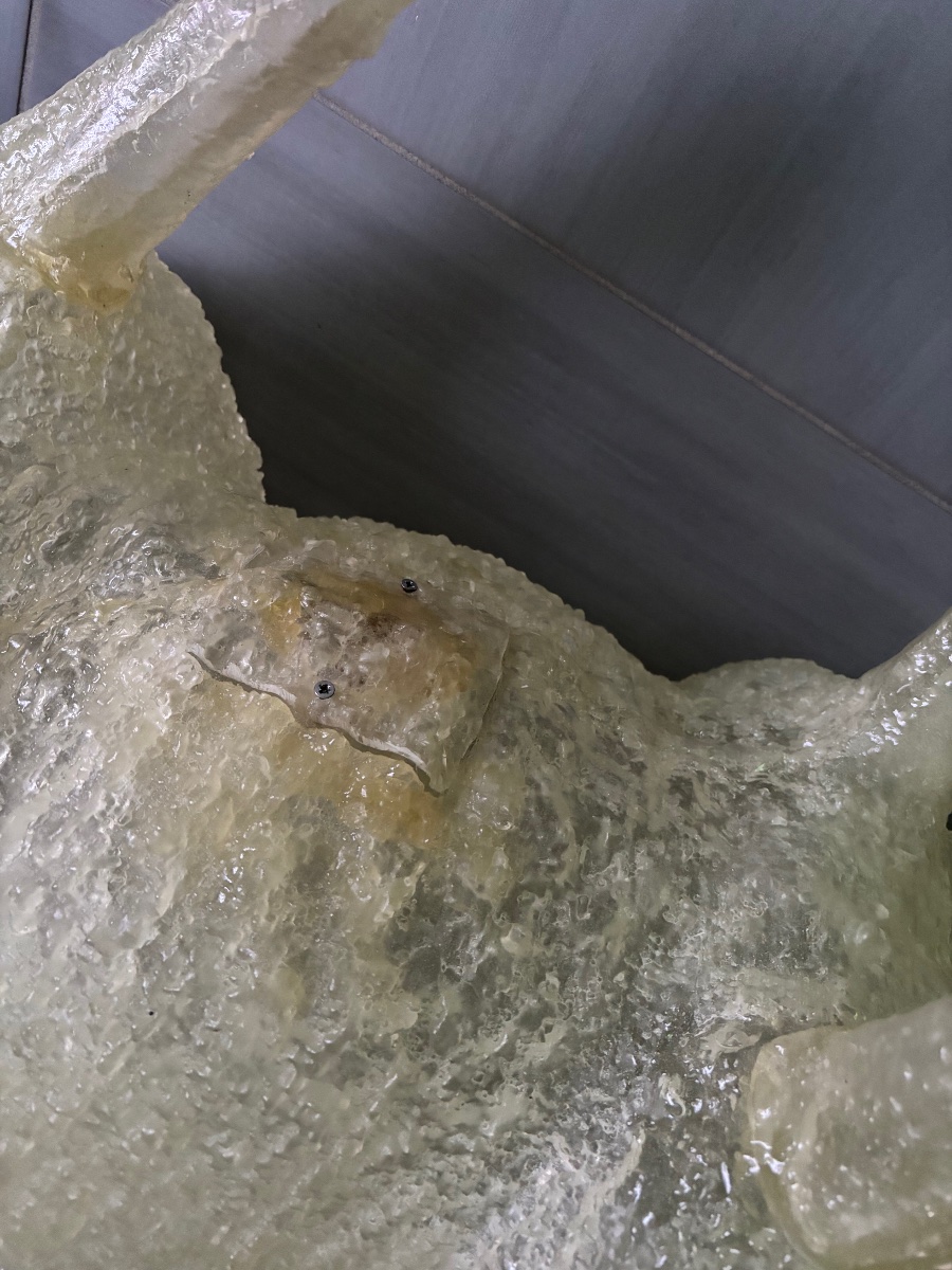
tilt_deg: -47.9
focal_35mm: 26
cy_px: 635
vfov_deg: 67.3
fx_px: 953
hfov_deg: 53.1
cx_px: 476
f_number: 1.6
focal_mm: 5.96
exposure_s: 1/30
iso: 800
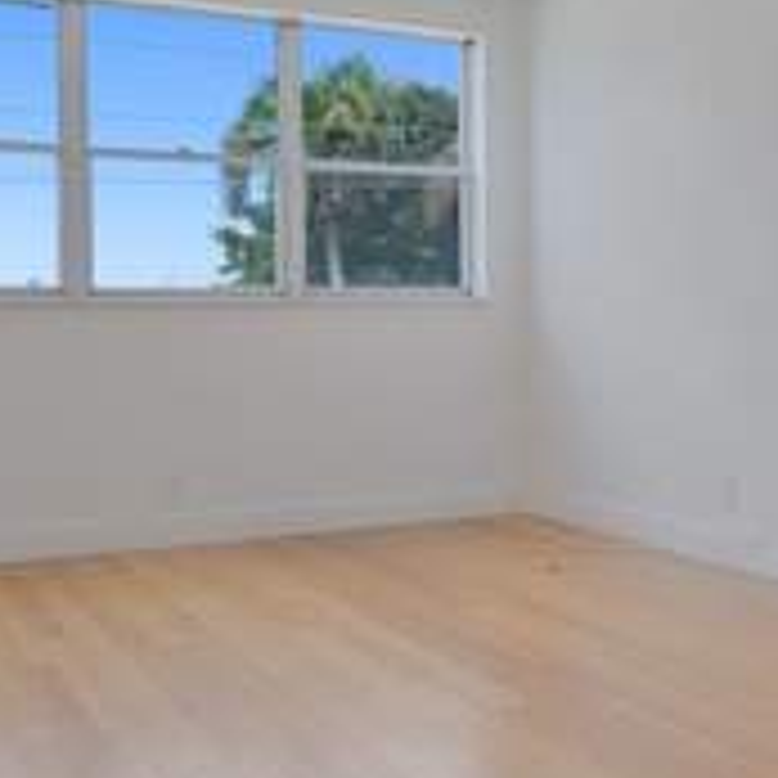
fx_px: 1195
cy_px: 331
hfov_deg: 36.0
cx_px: 459
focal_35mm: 47
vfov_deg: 36.0
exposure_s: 1/60
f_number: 6.3
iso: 250
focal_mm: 20
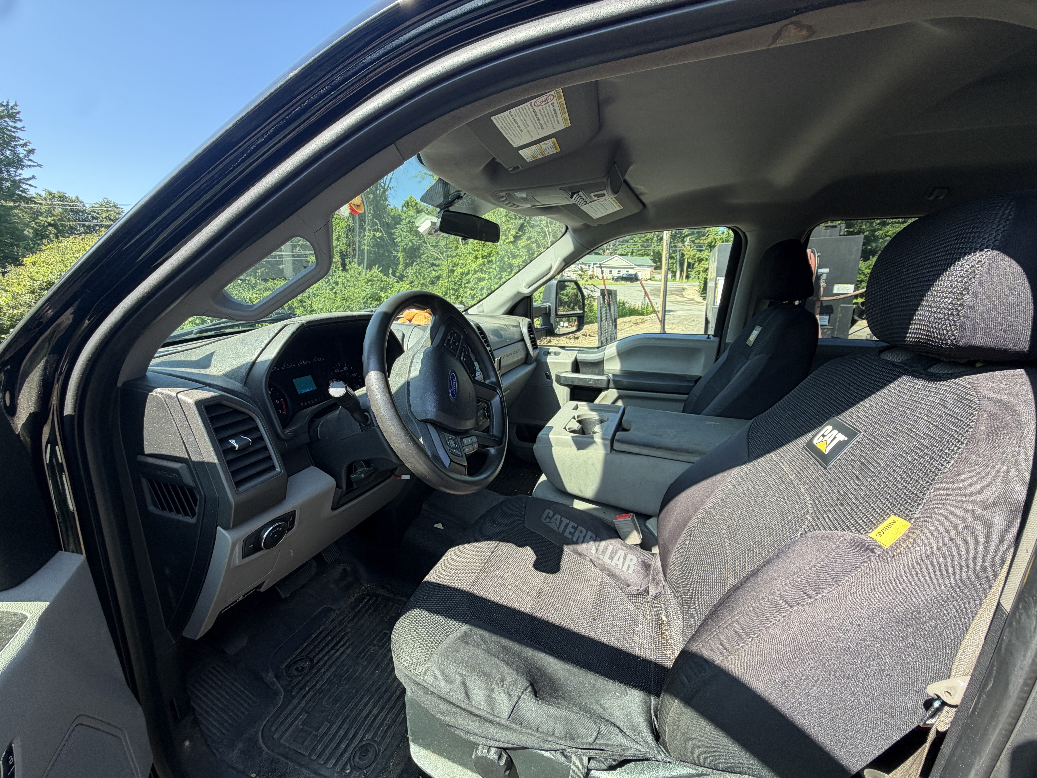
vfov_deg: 85.7
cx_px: 518
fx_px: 419
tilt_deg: -10.1
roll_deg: -2.0
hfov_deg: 102.1
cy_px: 389
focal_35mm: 14
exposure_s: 1/181
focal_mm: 2.22
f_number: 2.2
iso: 40
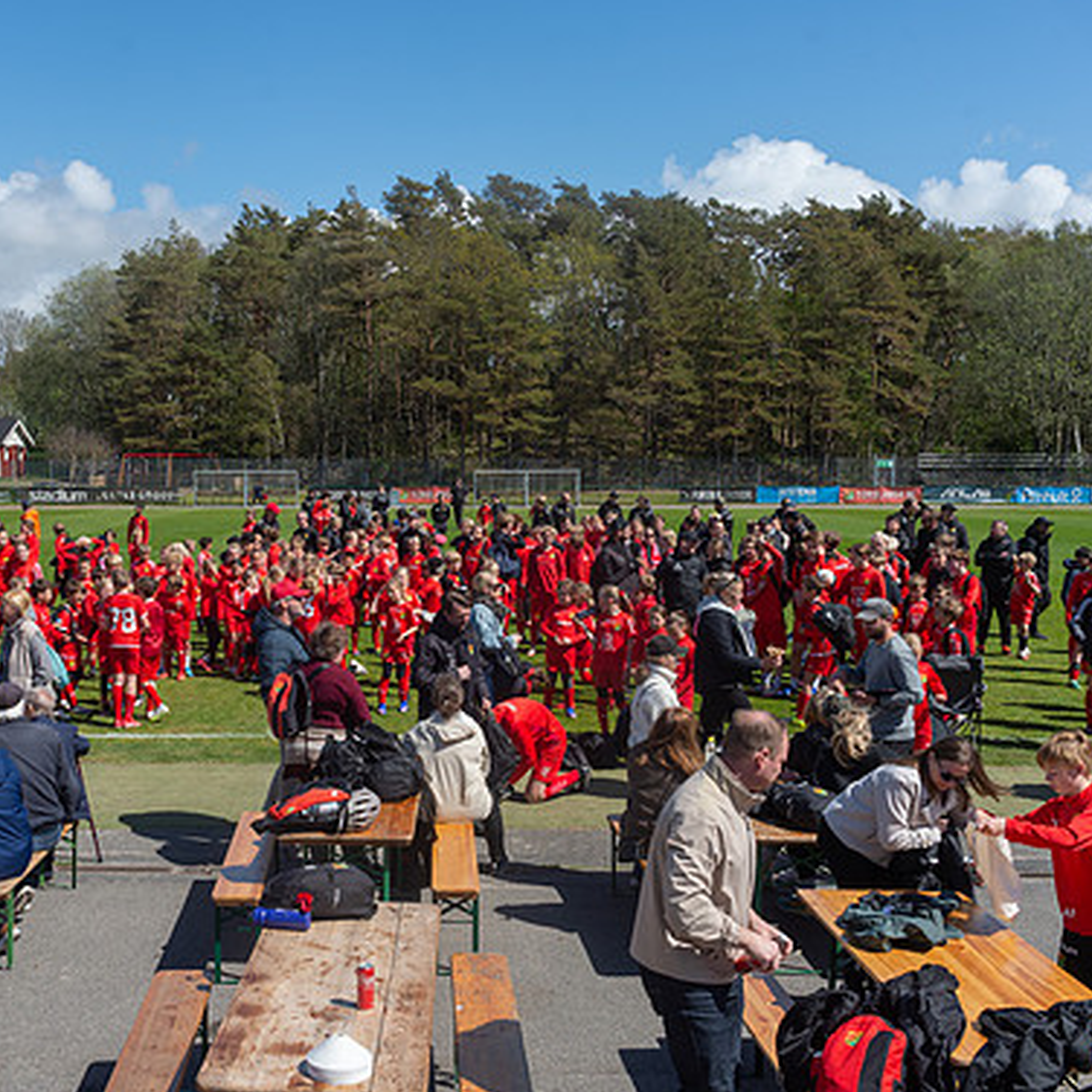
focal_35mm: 38
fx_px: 1356
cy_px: 540
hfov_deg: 43.3
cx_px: 366
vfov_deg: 43.9
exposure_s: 1/500
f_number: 5.6
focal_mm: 29
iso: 100
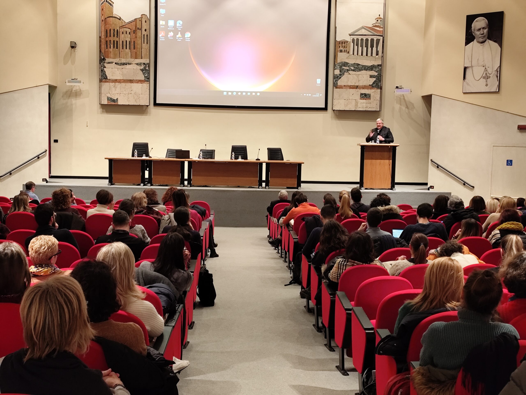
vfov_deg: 31.5
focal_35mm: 46
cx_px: 263
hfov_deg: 41.2
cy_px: 198
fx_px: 699
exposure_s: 1/25
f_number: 1.65
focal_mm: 6.19
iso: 640
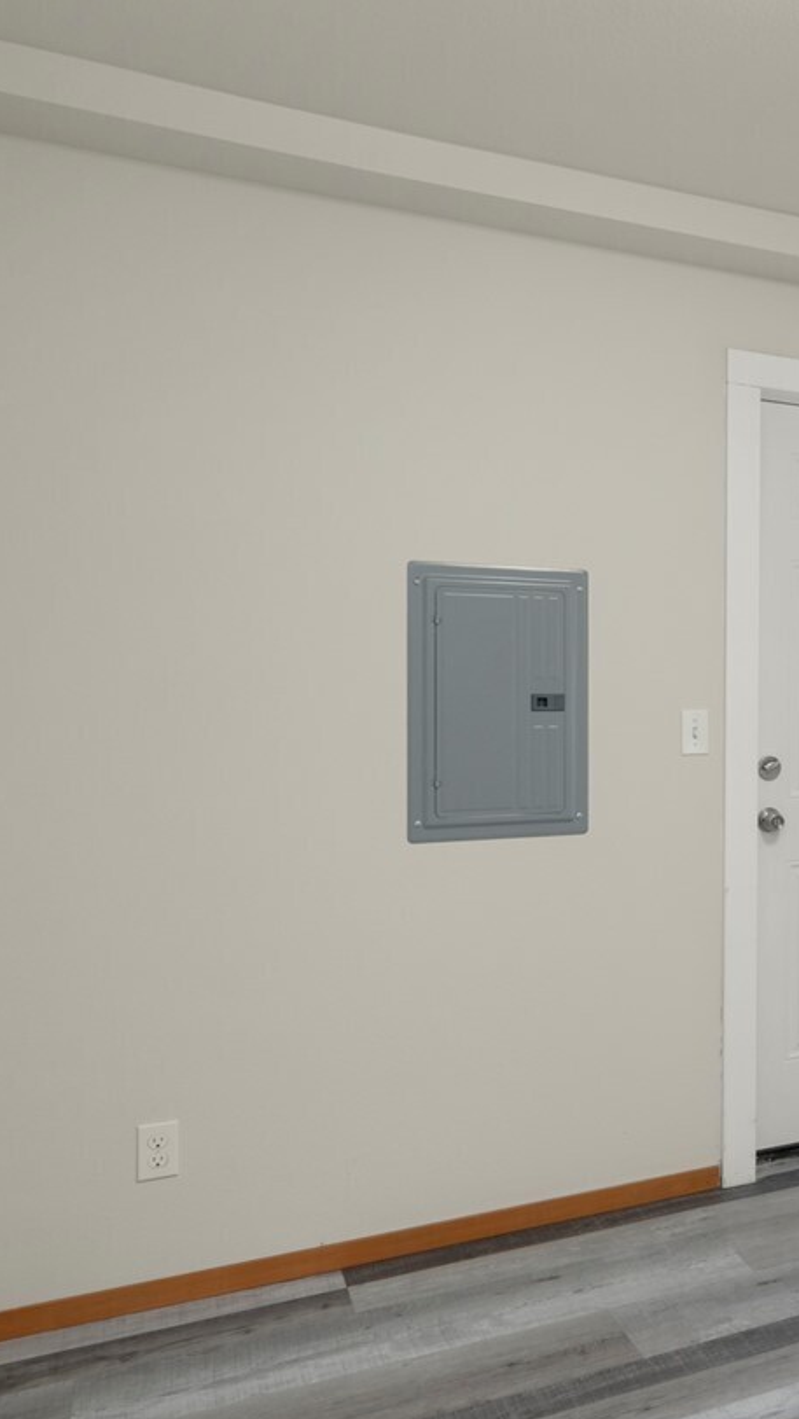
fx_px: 1318
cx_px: 1086
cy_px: 705
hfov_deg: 27.2
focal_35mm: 35
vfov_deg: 56.6
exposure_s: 1/200
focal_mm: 16
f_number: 7.1
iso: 320
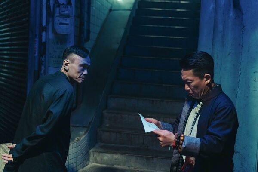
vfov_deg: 31.9
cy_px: 86
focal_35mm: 42
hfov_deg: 46.4
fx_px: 301
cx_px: 129
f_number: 2.2
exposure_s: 1/125
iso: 4000
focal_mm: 42
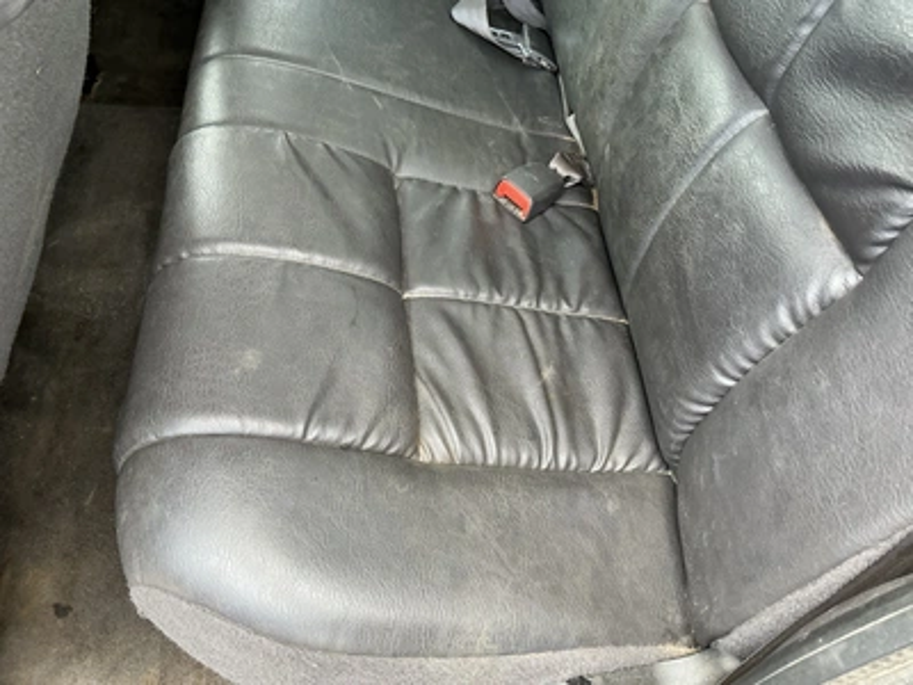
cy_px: 342
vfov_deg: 49.7
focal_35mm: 28
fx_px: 739
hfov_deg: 63.4
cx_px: 456
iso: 64
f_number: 1.8
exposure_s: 1/93
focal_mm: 3
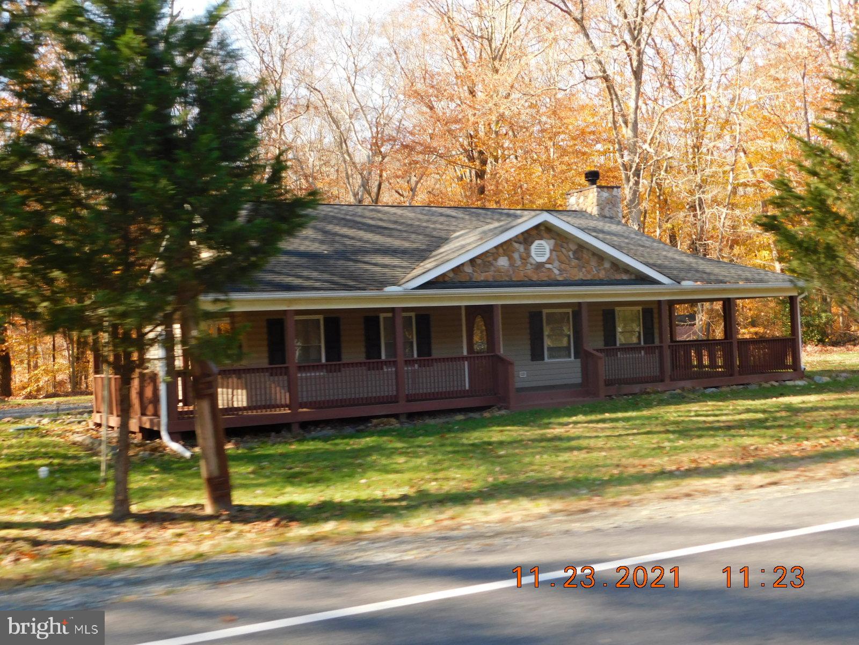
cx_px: 430
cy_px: 322
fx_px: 993
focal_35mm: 40
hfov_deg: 46.8
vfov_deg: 36.0
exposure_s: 1/160
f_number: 3.6
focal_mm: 7.1
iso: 125
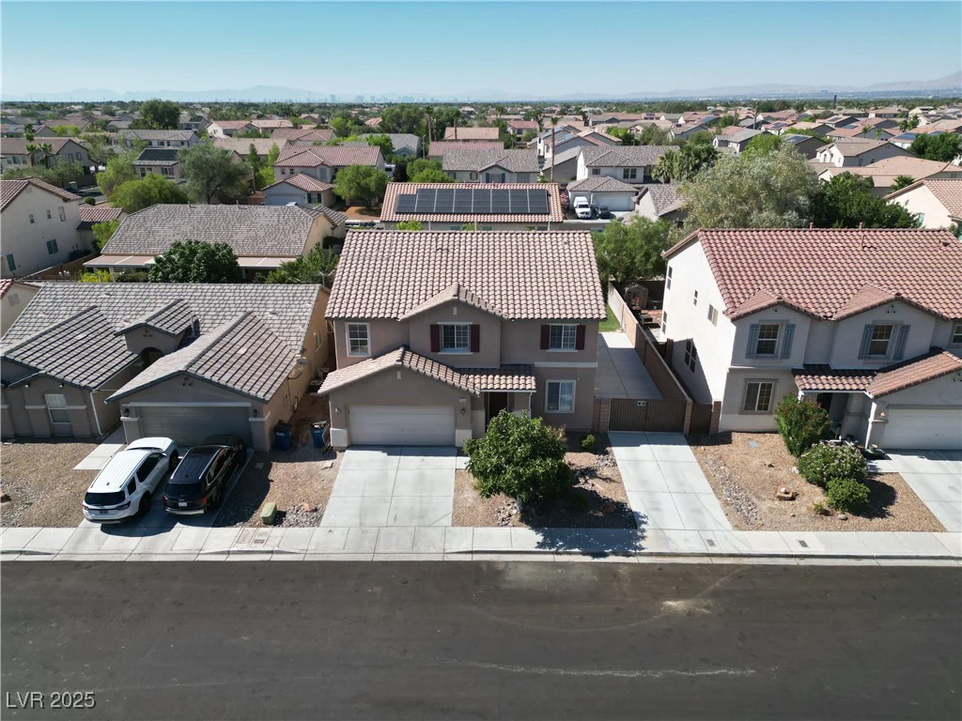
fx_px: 667
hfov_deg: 71.6
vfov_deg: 56.8
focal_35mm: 24
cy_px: 360
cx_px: 481
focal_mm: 6.72
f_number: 1.7
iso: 140
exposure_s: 1/1000
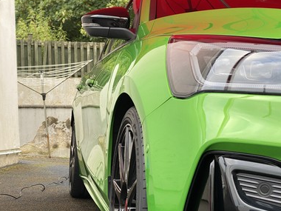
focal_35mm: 70
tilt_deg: +0.8
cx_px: 140
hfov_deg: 27.8
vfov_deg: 20.9
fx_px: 568
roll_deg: +0.9
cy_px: 144
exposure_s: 1/121
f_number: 2
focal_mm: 6
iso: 64
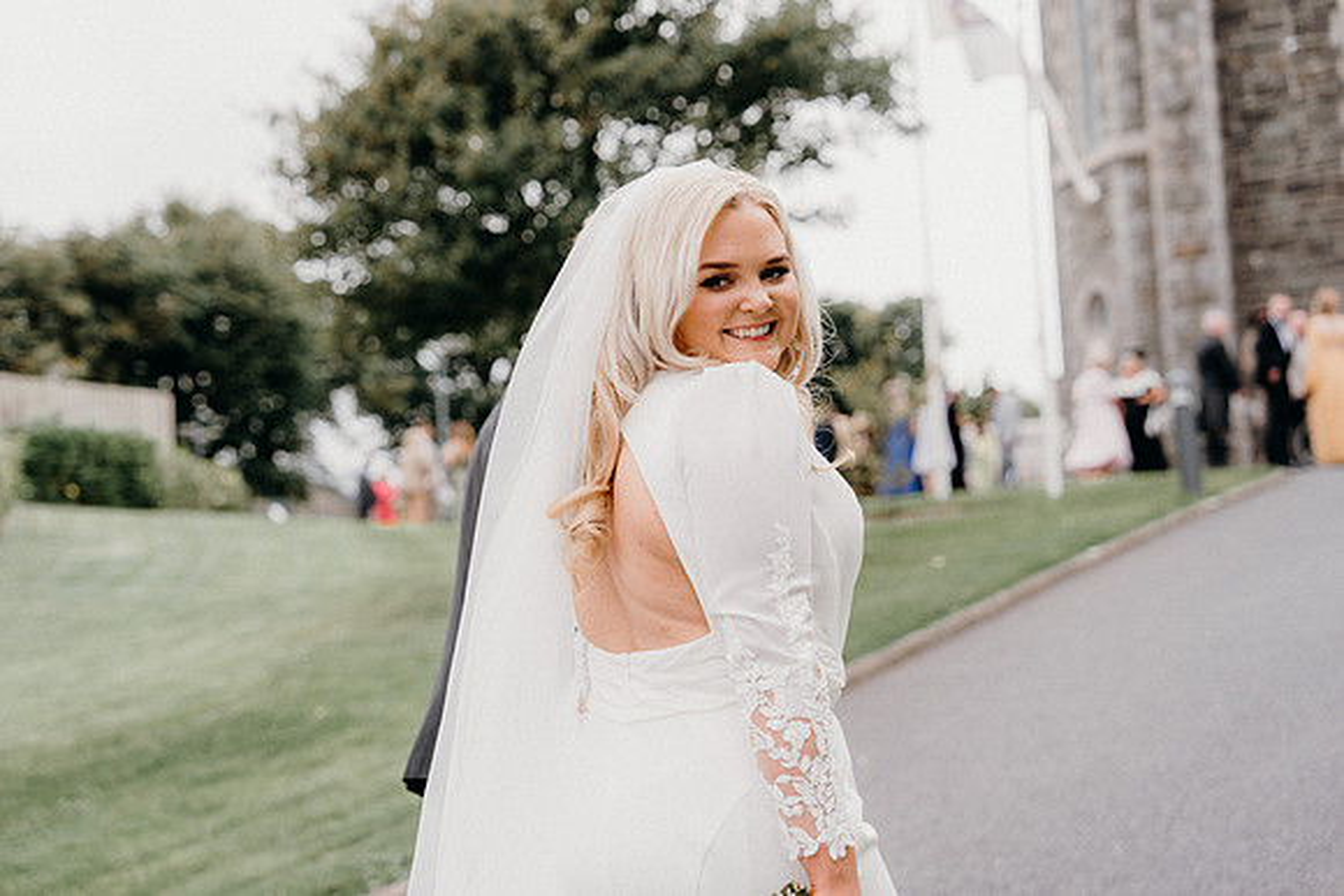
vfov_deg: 21.3
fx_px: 2390
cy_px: 448
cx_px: 672
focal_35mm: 64
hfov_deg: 31.4
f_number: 3.5
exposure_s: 1/250
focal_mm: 64
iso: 125
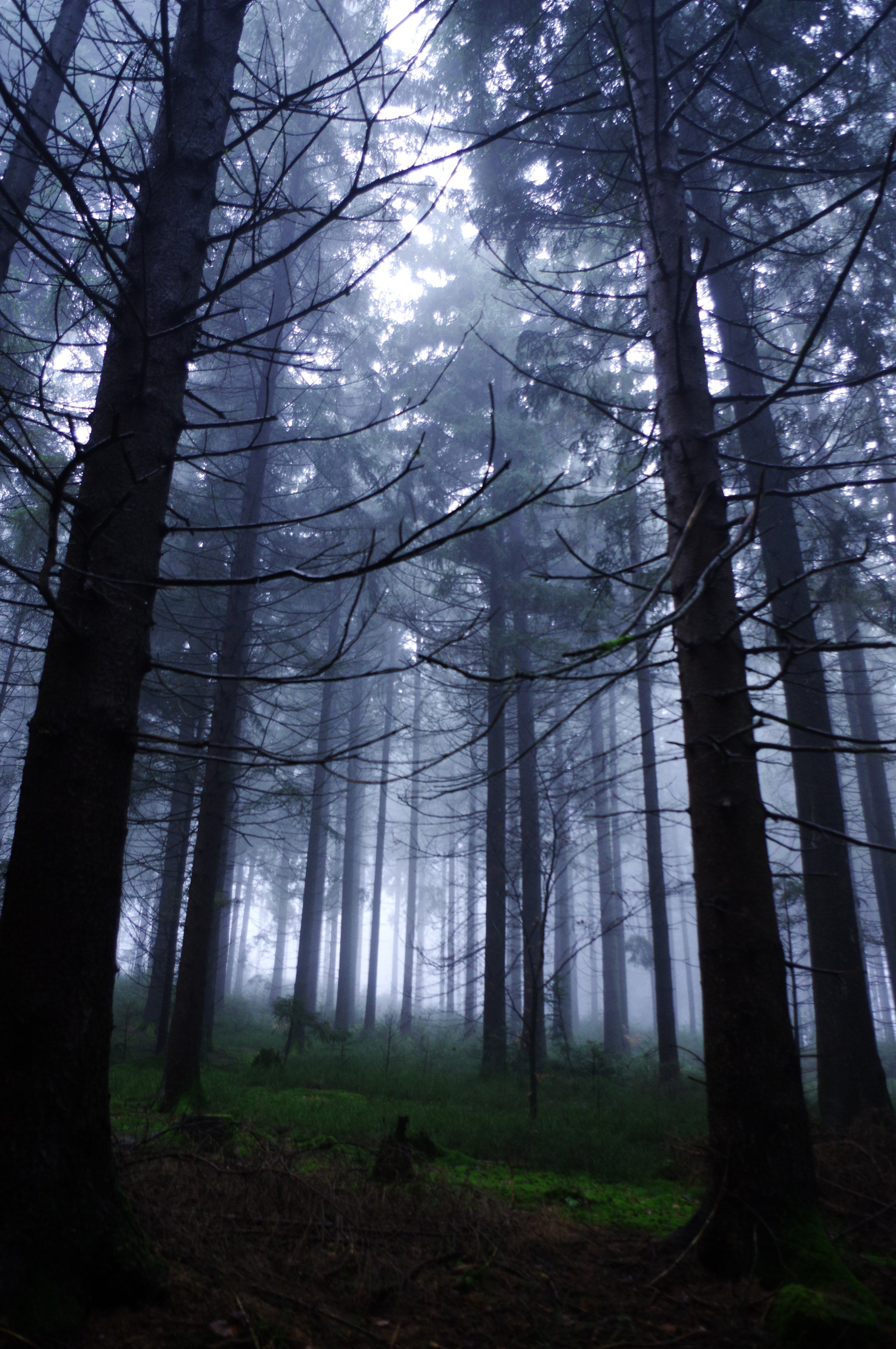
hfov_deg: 47.9
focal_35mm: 27
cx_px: 448
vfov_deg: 67.4
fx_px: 1010
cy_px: 674
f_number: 3.5
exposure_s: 1/40
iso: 640
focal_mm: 18
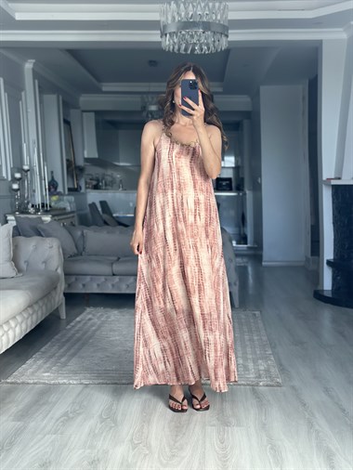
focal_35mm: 48
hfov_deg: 30.3
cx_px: 176
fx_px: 652
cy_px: 235
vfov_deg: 39.6
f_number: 1.78
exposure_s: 1/121
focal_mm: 6.86
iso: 125
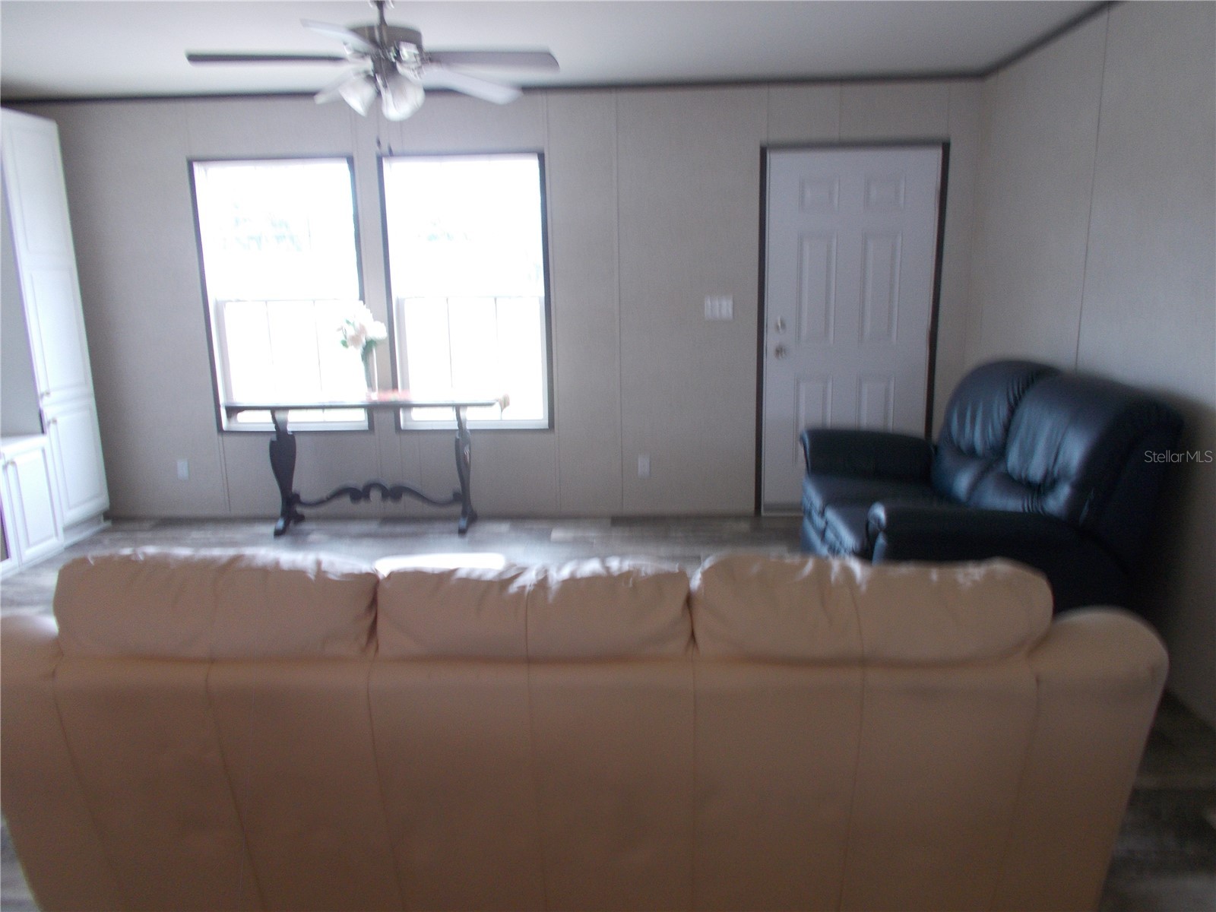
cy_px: 456
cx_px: 608
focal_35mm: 26
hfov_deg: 67.3
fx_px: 913
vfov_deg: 53.1
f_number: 3.2
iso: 125
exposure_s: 1/25
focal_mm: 4.6
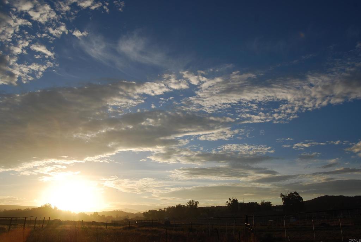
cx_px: 180
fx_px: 271
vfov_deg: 48.1
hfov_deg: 67.3
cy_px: 121
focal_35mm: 27
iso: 100
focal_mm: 18
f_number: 9
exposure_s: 1/320
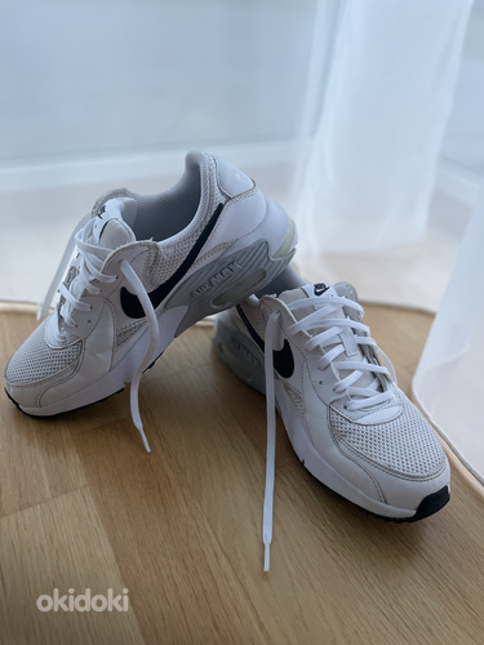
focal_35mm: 26
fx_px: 485
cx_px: 242
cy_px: 322
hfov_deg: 53.1
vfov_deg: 67.3
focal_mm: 4.2
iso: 500
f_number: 1.6
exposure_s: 1/45
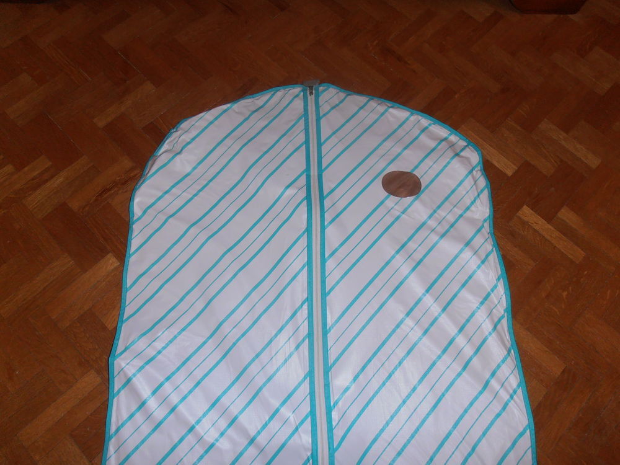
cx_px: 310
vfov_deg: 56.8
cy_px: 232
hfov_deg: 71.6
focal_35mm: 24
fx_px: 430
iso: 125
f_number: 3
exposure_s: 1/30
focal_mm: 4.2
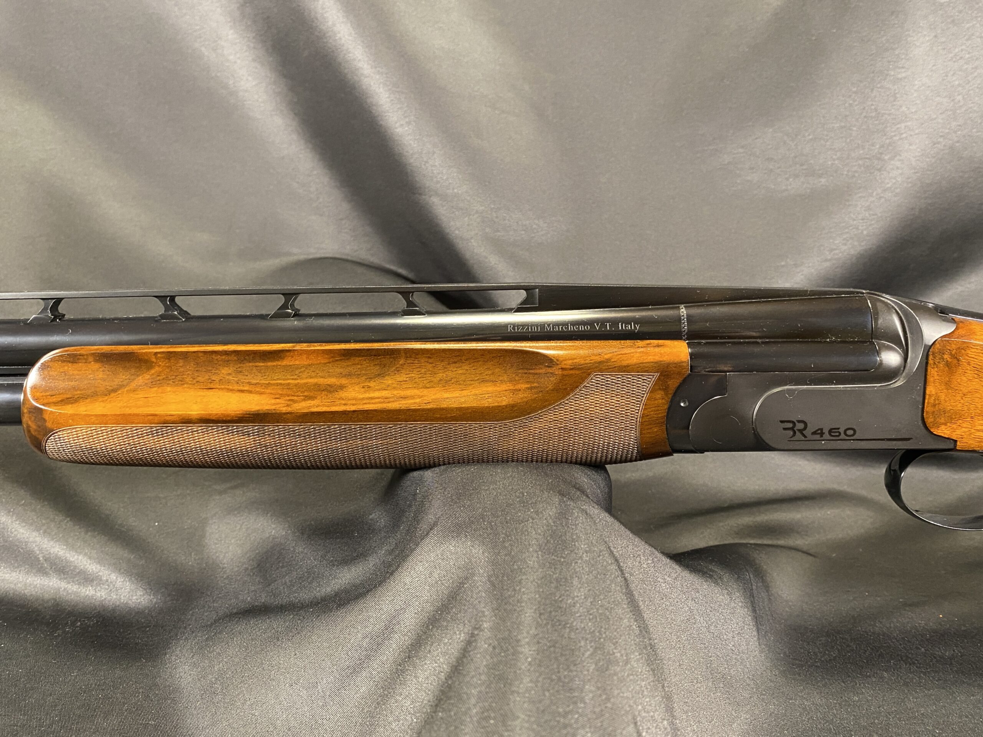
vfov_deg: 53.1
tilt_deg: -8.3
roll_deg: -1.8
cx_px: 492
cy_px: 368
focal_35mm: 26
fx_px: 738
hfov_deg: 67.3
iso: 400
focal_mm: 4.25
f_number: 1.8
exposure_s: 1/60
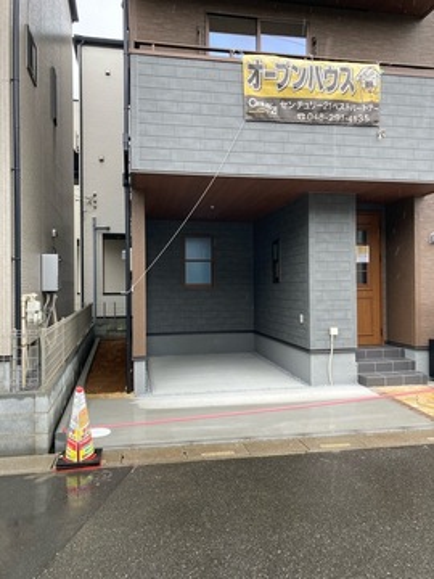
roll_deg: -0.3
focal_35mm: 28
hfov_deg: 49.7
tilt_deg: +1.9
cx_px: 217
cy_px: 290
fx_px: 468
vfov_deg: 63.4
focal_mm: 3.99
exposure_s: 1/121
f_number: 1.8
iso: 50
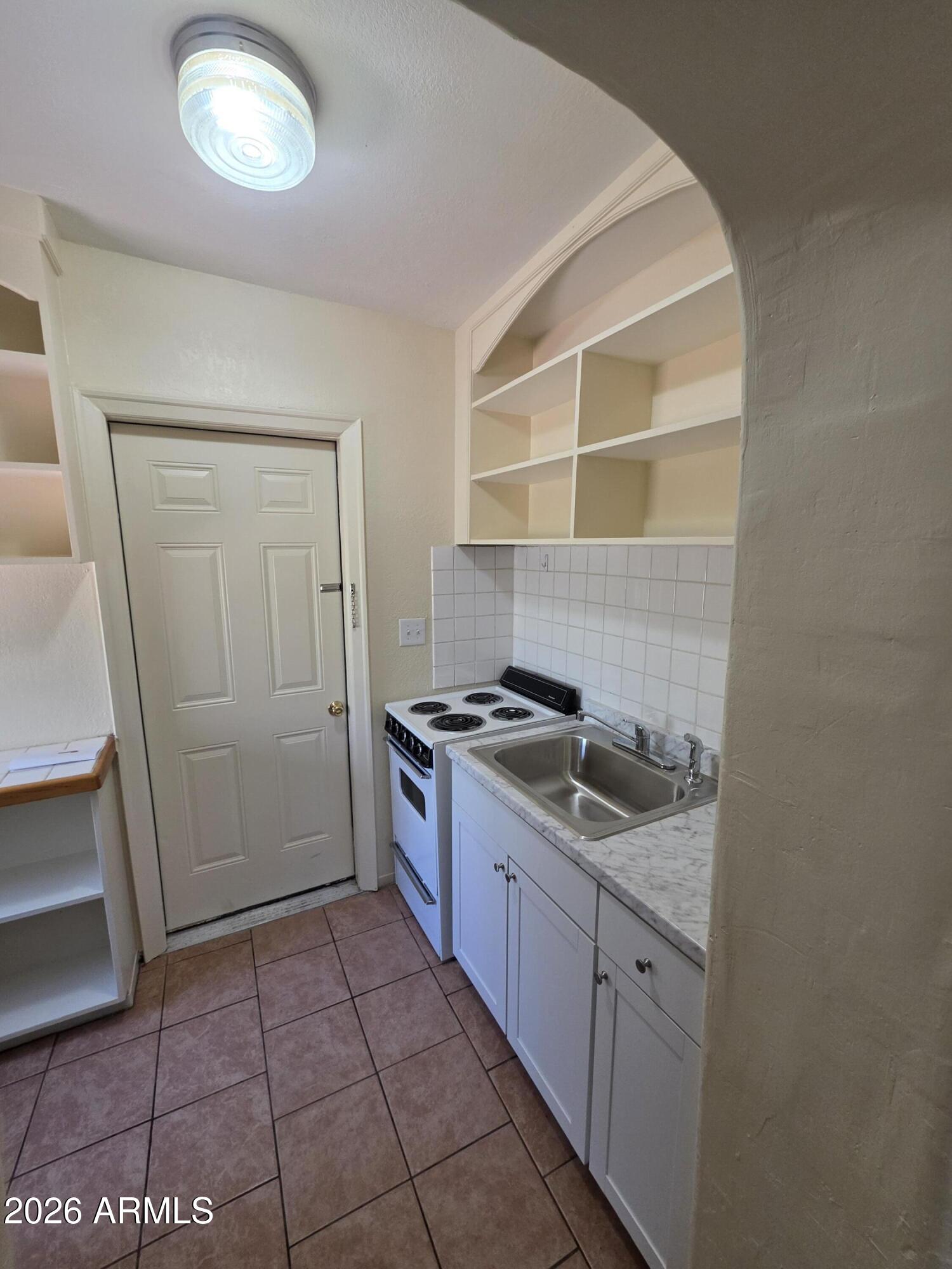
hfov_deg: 89.9
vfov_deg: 106.2
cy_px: 634
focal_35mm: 13
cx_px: 476
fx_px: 477
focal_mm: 2.2
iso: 250
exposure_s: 1/120
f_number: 1.9
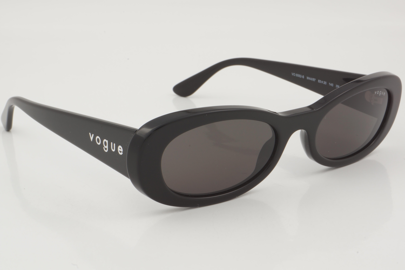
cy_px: 135
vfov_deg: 18.2
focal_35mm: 75
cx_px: 202
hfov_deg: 27.0
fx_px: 844
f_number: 32
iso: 100
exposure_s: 1/3
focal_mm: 50
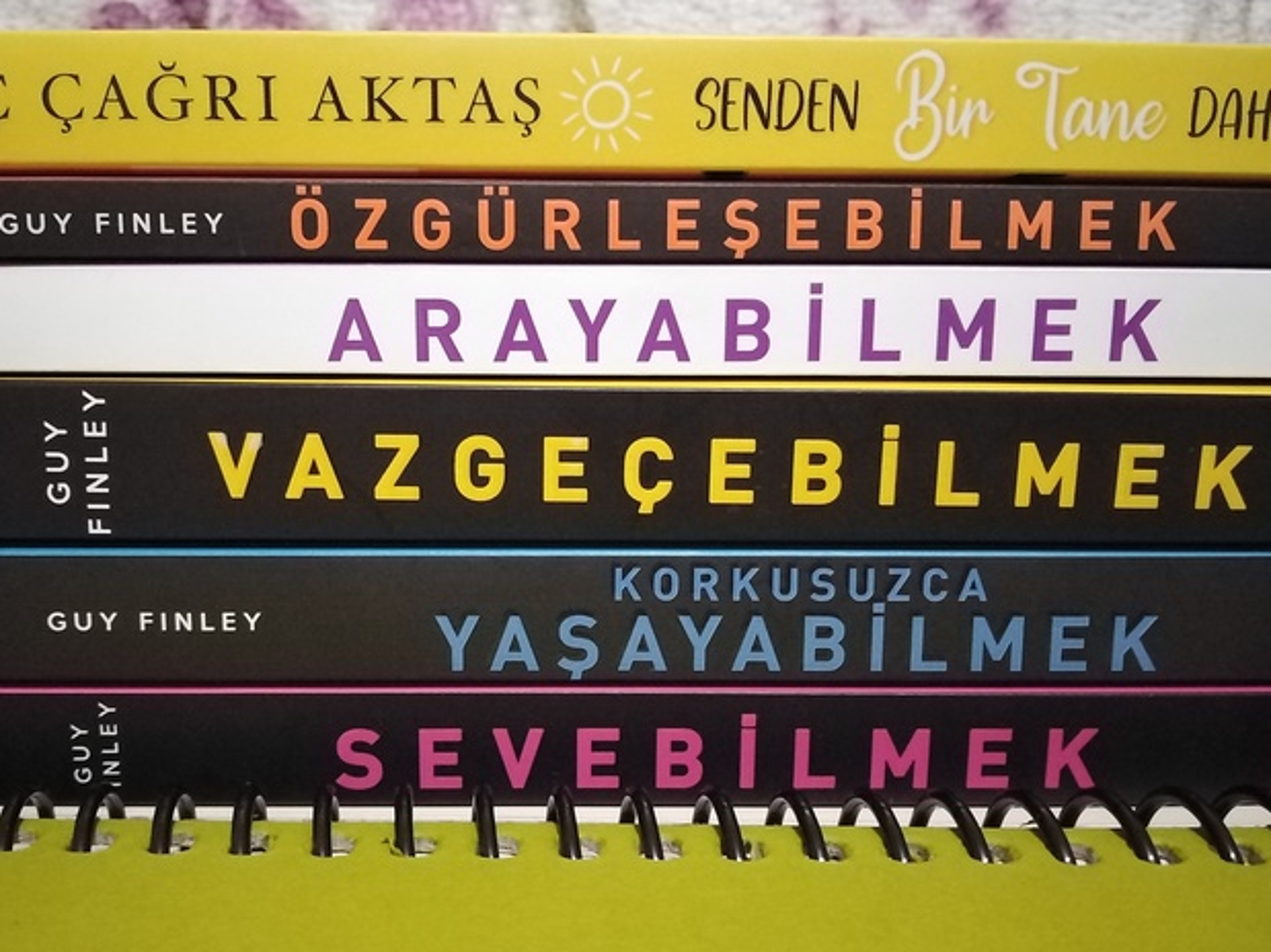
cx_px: 577
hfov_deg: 61.6
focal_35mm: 29
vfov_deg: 48.1
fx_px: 1065
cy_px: 529
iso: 1637
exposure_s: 1/15
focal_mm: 3.62
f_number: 1.8
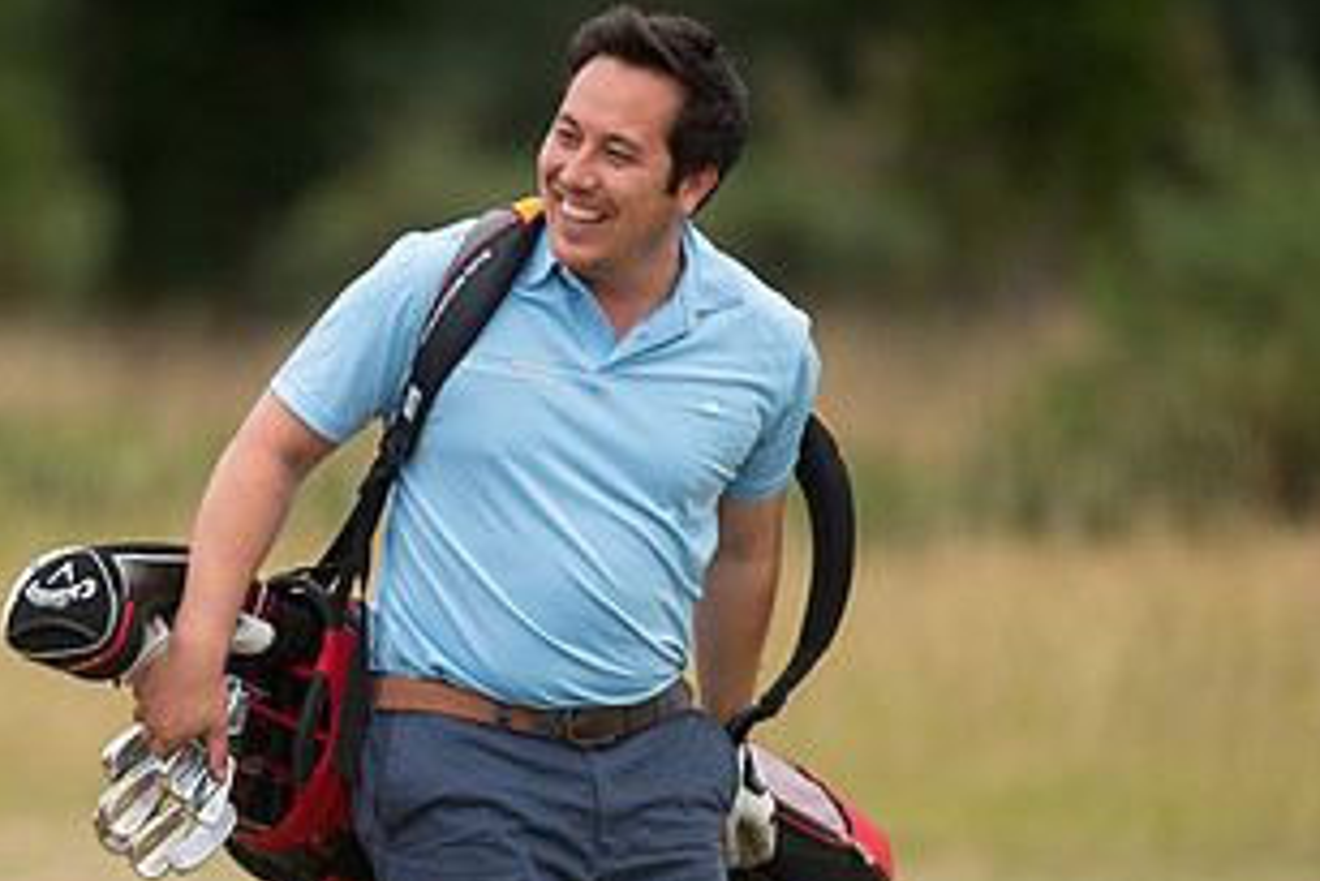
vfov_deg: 2.4
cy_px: 471
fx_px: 20762
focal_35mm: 566
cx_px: 314
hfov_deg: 3.6
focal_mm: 300
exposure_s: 1/3200
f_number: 4
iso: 800
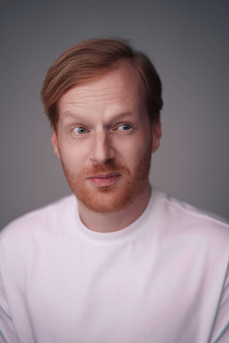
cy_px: 172
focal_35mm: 85
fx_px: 811
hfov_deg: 16.1
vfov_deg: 23.9
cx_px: 114
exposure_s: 1/250
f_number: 1.4
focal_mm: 85
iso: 125
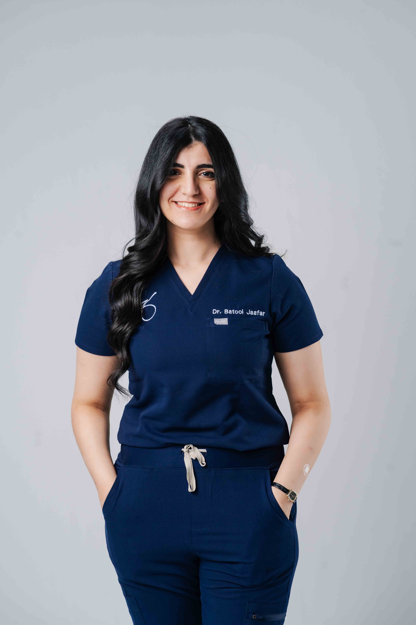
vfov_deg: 23.9
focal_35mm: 85
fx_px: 1473
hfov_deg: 16.1
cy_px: 312
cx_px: 208
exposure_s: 1/250
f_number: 6.3
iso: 1000
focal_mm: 85
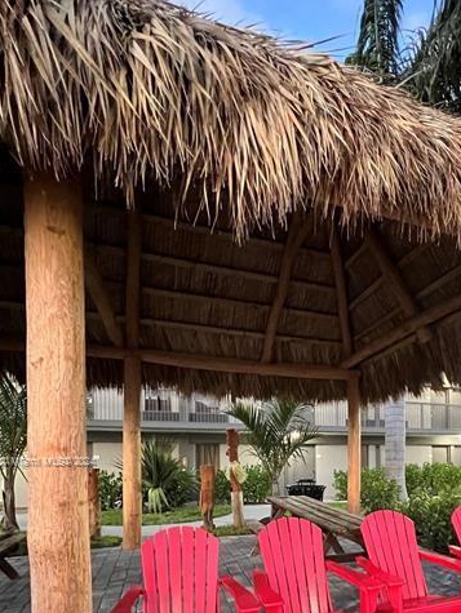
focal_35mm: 21
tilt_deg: +2.2
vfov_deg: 73.2
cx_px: 319
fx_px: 372
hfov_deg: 61.5
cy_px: 462
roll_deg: +0.8
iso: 1250
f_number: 1.8
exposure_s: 1/40
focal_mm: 1.57
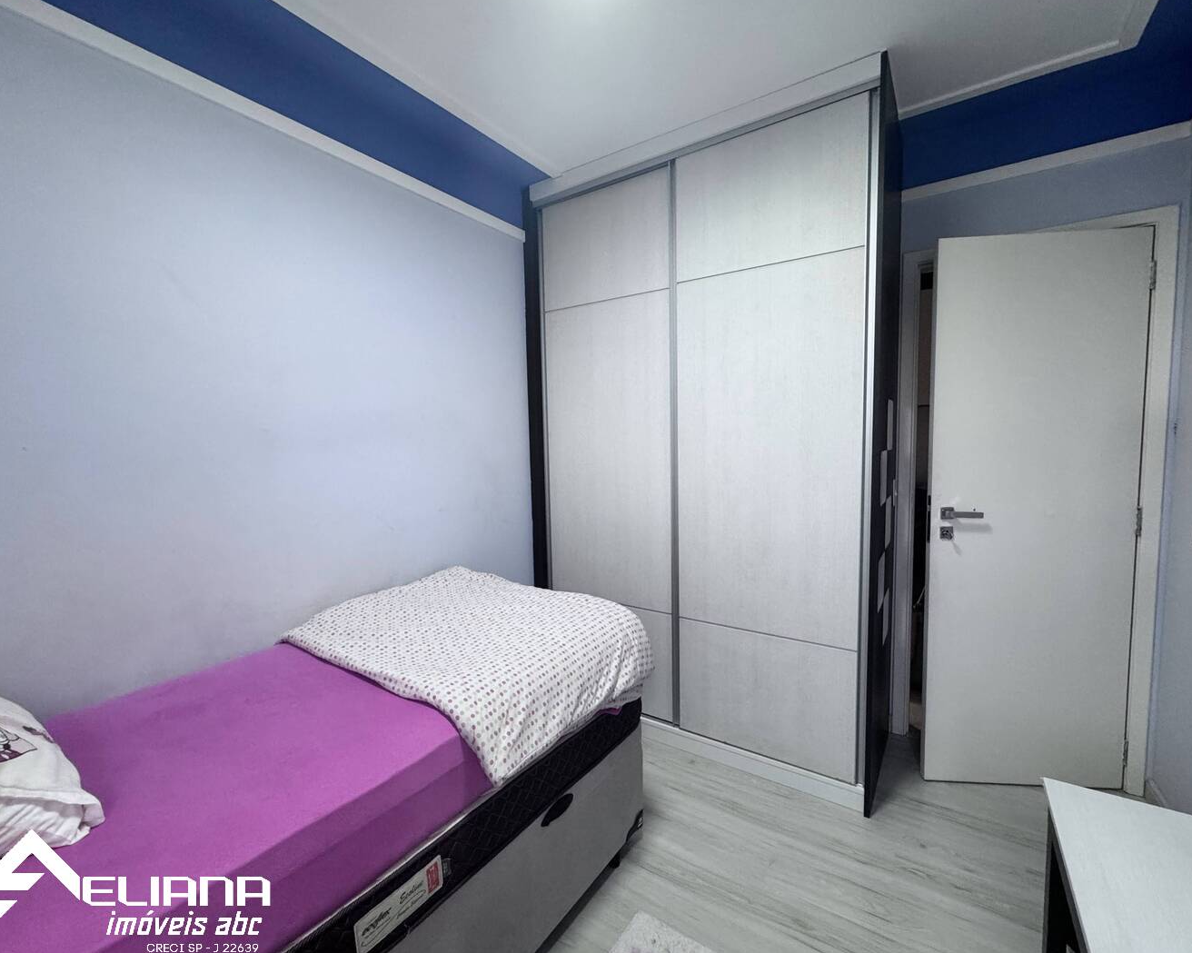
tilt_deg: -4.9
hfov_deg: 96.8
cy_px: 479
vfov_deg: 84.0
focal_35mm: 15
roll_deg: +1.0
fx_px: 529
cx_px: 608
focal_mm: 2.22
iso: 320
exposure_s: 1/60
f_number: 2.2
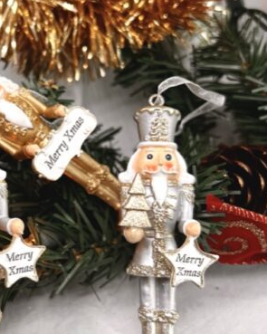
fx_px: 543
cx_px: 5
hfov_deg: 26.3
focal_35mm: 55
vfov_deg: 34.1
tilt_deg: -39.0
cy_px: 153
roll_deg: -2.1
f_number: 1.5
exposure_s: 1/352
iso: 50
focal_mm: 5.7
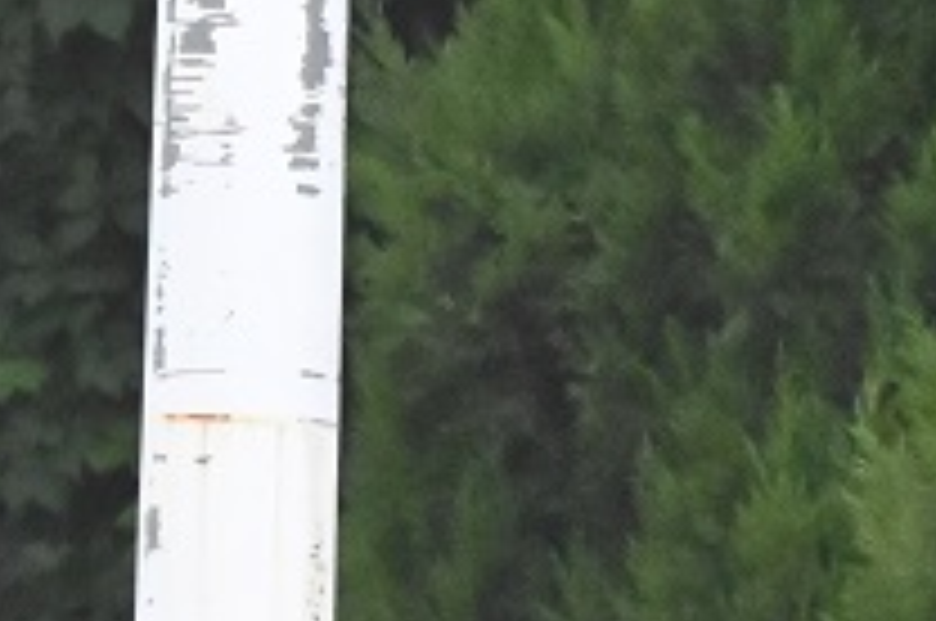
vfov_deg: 1.2
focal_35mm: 1158
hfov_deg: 1.8
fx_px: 30061
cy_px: 954
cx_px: 230
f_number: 13
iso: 32000
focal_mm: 200
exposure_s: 1/2500
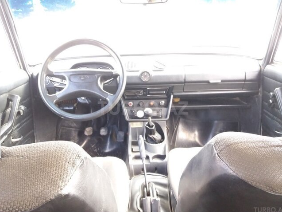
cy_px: 108
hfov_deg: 61.6
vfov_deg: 48.2
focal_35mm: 29
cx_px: 143
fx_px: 236
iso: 160
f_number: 1.9
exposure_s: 1/25
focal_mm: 3.7
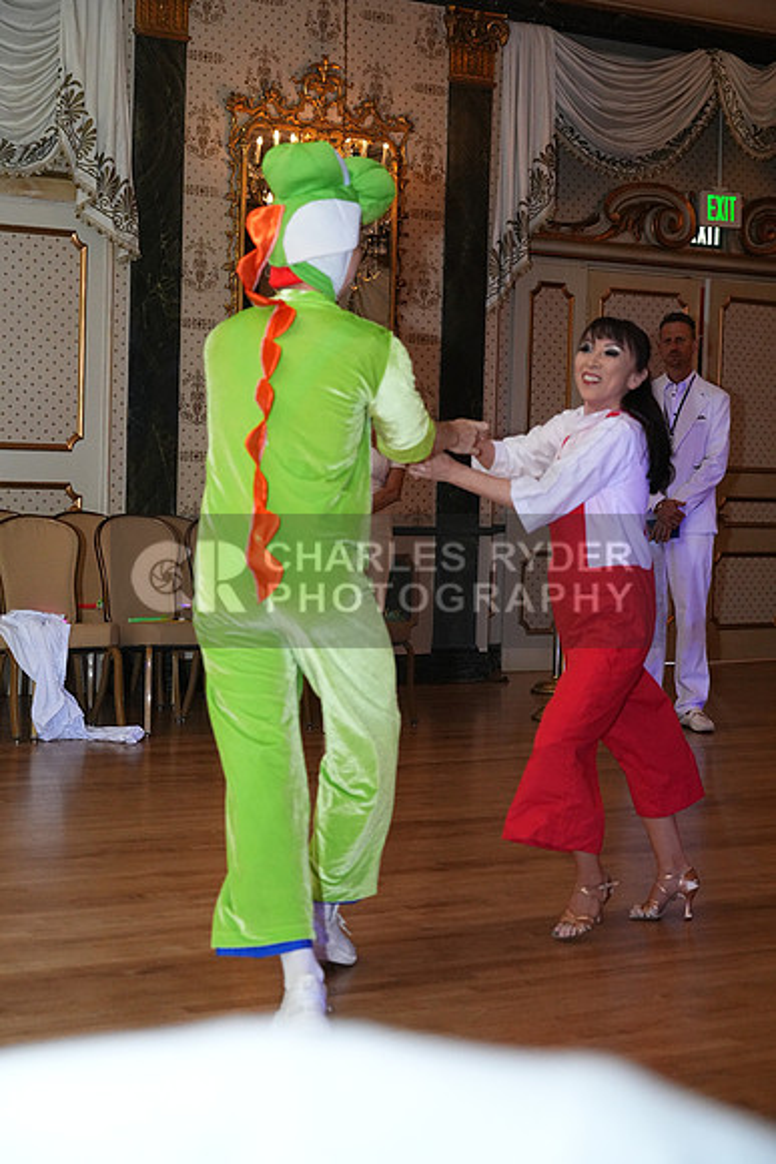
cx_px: 388
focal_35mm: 60
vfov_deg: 33.4
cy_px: 582
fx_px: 1939
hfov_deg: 22.6
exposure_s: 1/200
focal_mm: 60
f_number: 4
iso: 5000
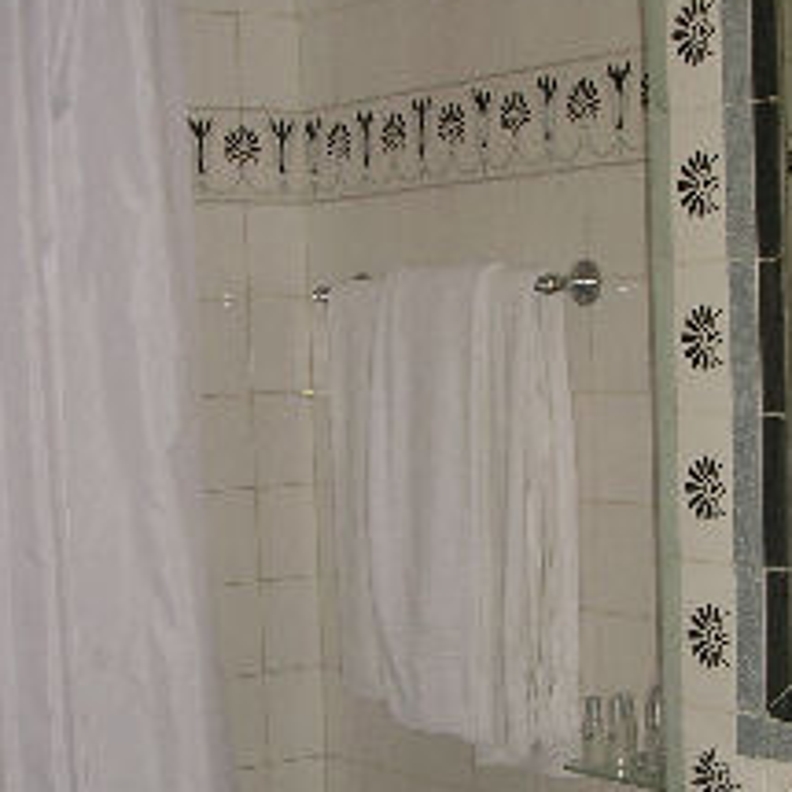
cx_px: 519
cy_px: 597
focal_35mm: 80
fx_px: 2071
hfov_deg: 21.6
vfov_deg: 21.5
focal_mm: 5.8
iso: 50
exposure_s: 1/60.1
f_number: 2.8
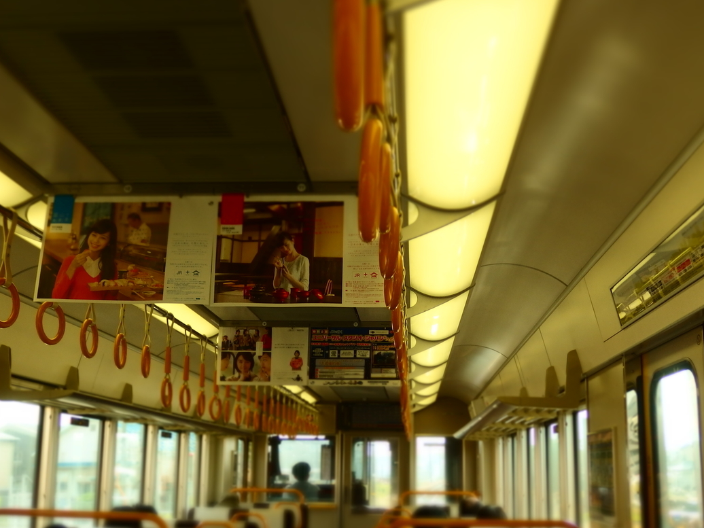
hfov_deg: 42.9
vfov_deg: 32.8
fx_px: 895
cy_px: 301
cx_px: 374
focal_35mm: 44
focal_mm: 6.8
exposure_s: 1/200
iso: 100
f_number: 2.5
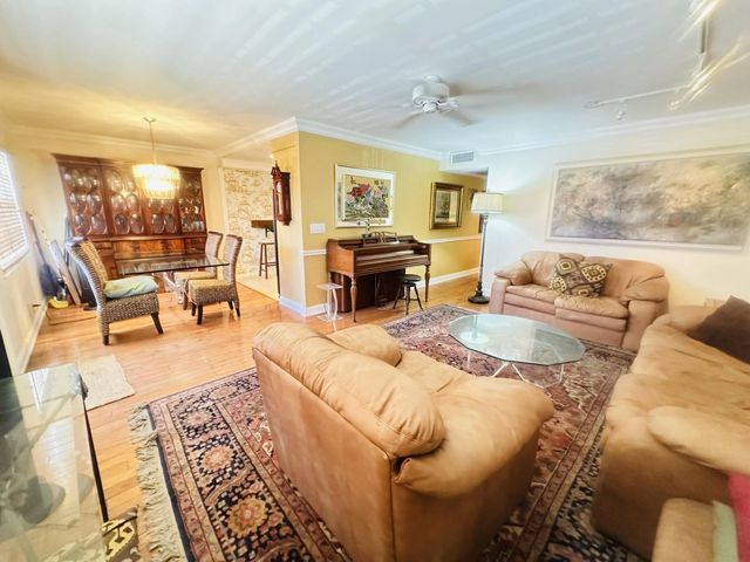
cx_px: 375
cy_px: 281
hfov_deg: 102.1
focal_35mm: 14
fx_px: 303
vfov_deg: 85.7
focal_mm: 2.22
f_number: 2.2
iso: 1000
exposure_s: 1/40
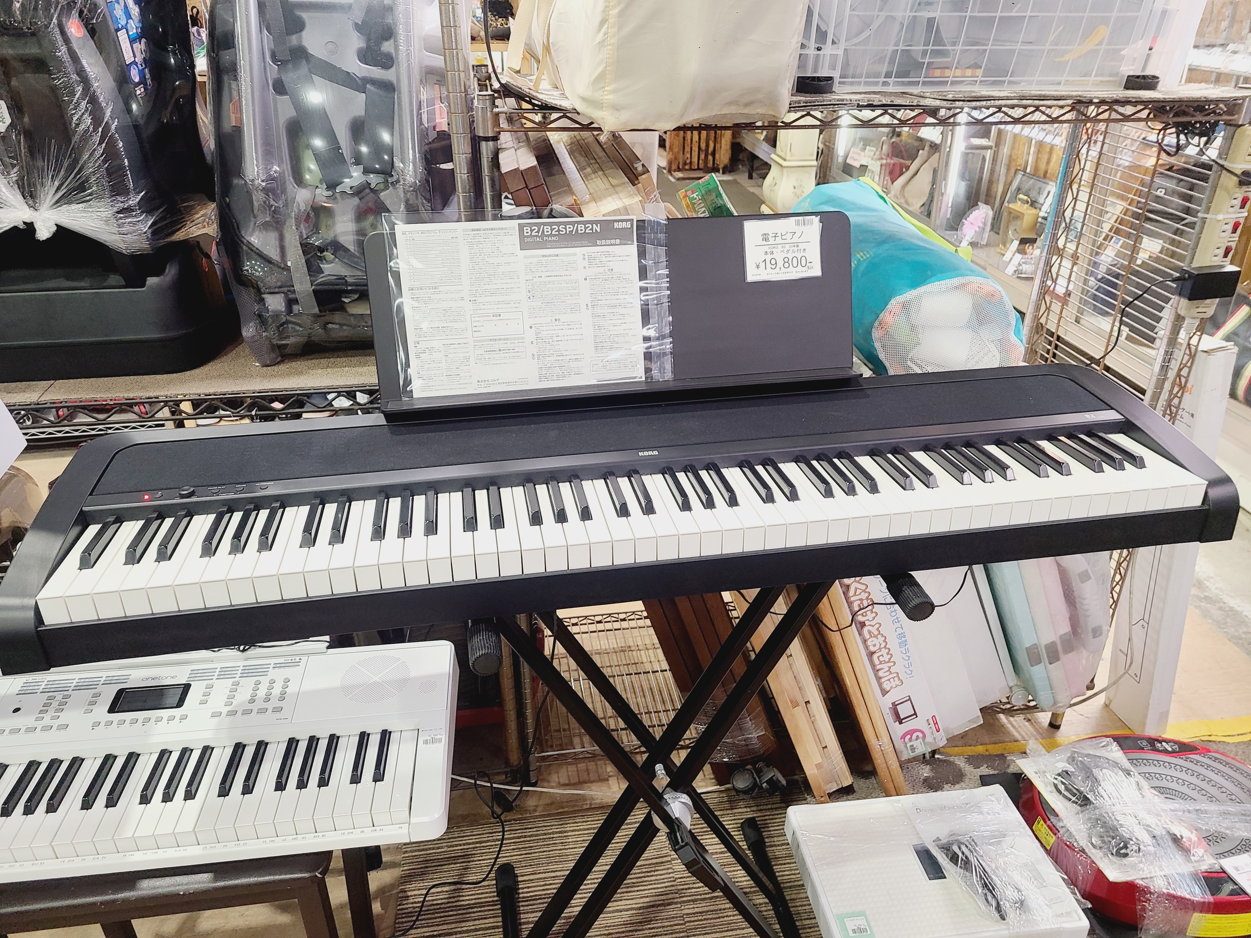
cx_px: 626
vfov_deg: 53.1
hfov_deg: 67.3
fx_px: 940
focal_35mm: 26
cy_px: 469
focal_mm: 5.4
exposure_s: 1/50
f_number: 1.8
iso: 160
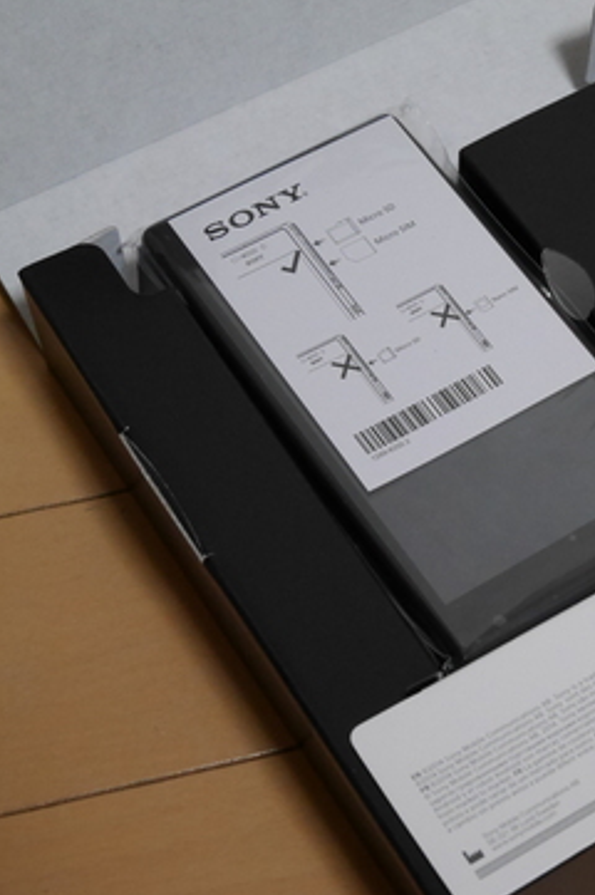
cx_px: 555
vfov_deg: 21.0
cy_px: 386
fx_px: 2409
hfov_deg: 13.9
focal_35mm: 97
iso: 2000
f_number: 5.4
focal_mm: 28
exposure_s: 1/60
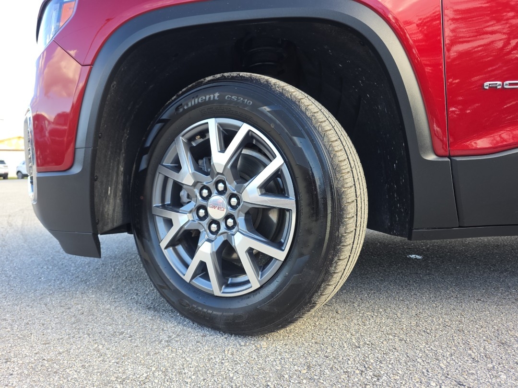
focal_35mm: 23
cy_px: 194
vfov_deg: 58.9
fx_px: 344
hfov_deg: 73.9
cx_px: 259
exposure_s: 1/180
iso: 32
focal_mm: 6.3
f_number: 1.7
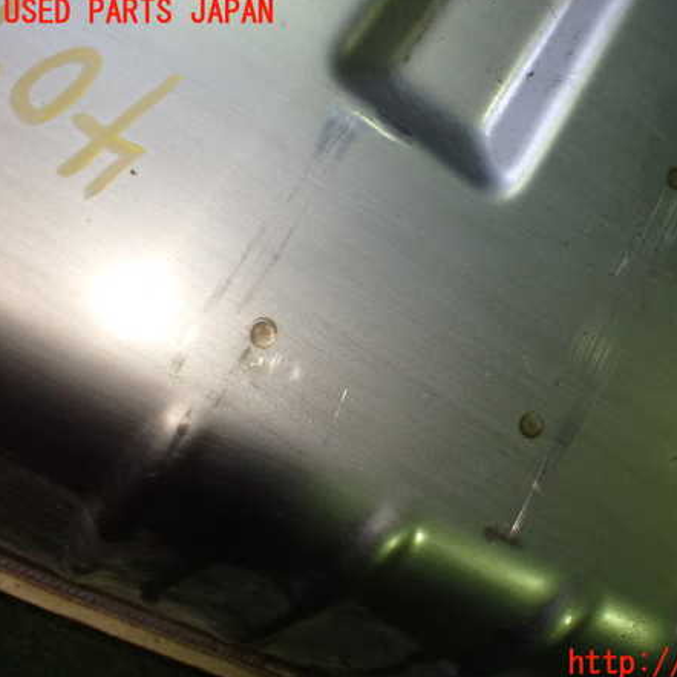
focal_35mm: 36
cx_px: 455
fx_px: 797
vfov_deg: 46.0
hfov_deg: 45.3
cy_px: 338
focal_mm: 5.4
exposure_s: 1/125
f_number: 2.3
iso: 400
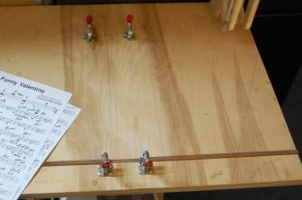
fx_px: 436
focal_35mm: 52
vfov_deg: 25.8
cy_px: 75
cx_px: 117
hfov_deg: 38.0
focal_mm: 26
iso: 800
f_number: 4
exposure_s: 1/25
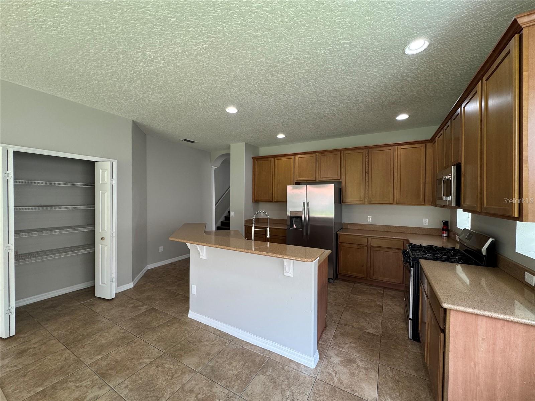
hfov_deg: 102.1
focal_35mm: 14
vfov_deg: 85.7
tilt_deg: -2.2
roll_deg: -0.4
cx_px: 268
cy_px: 200
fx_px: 216
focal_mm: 2.22
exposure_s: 1/120
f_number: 2.2
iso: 160
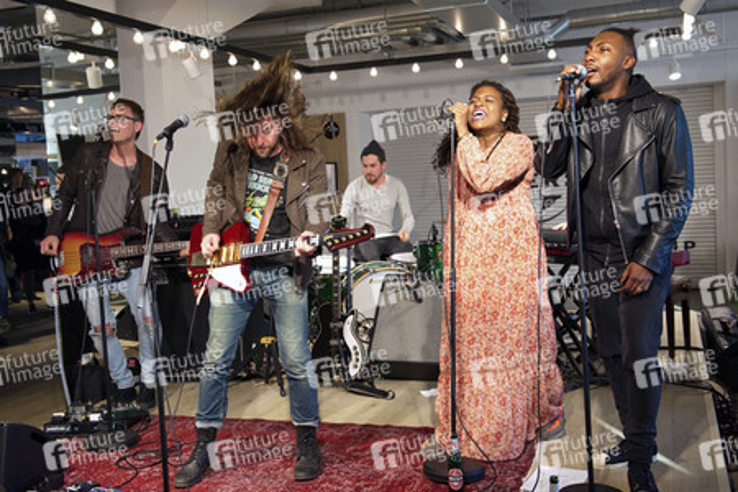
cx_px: 369
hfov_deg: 53.1
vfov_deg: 36.9
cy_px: 246
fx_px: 738
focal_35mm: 36
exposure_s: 1/200
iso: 1600
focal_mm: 36
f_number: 3.5
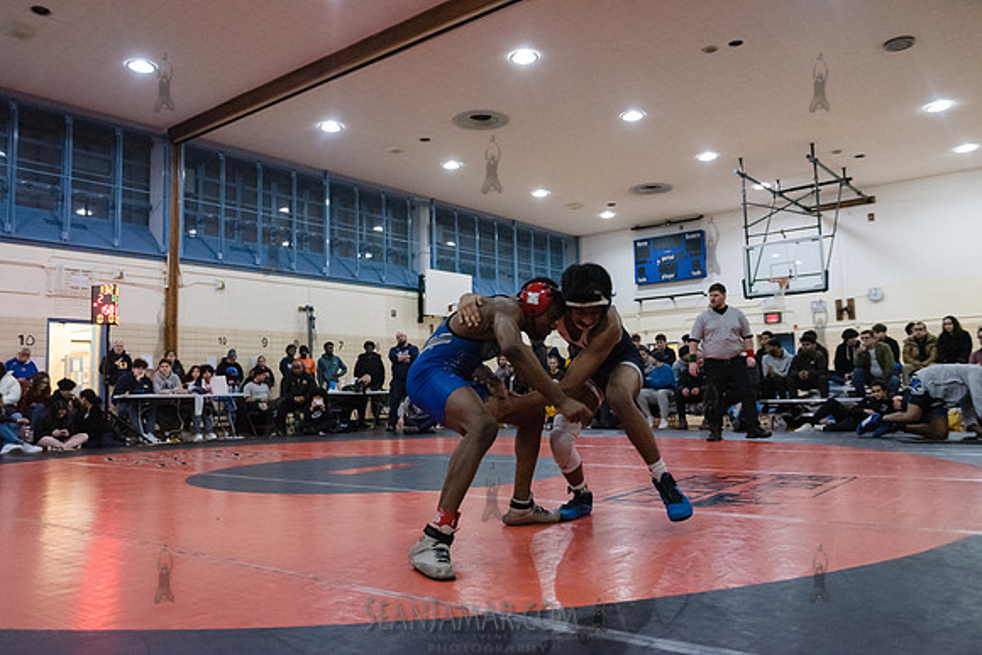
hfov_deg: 63.6
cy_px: 328
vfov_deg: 45.0
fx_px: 791
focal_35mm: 29
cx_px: 491
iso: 8000
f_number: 3.2
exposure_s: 1/320
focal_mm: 29
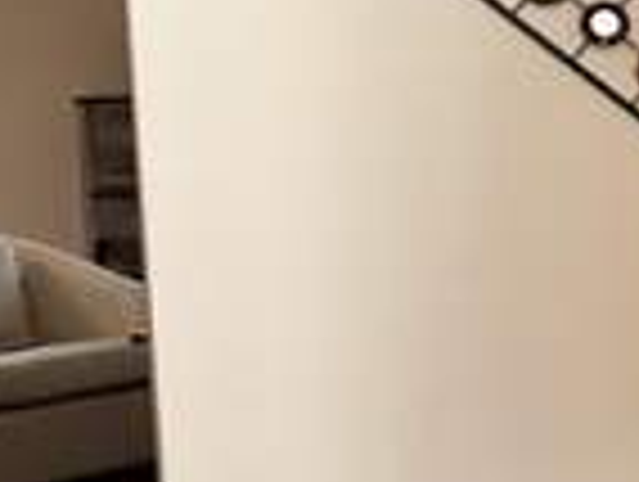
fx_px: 2496
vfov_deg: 11.0
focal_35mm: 135
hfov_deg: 11.2
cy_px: 248
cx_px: 1706
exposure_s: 1/120
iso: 160
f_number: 1.78
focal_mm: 6.86
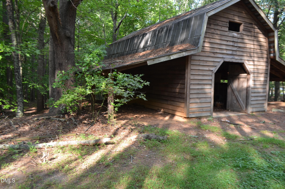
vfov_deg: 47.7
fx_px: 213
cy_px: 94
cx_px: 142
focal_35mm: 27
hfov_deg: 67.5
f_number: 5.6
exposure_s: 1/125
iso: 400
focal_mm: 18
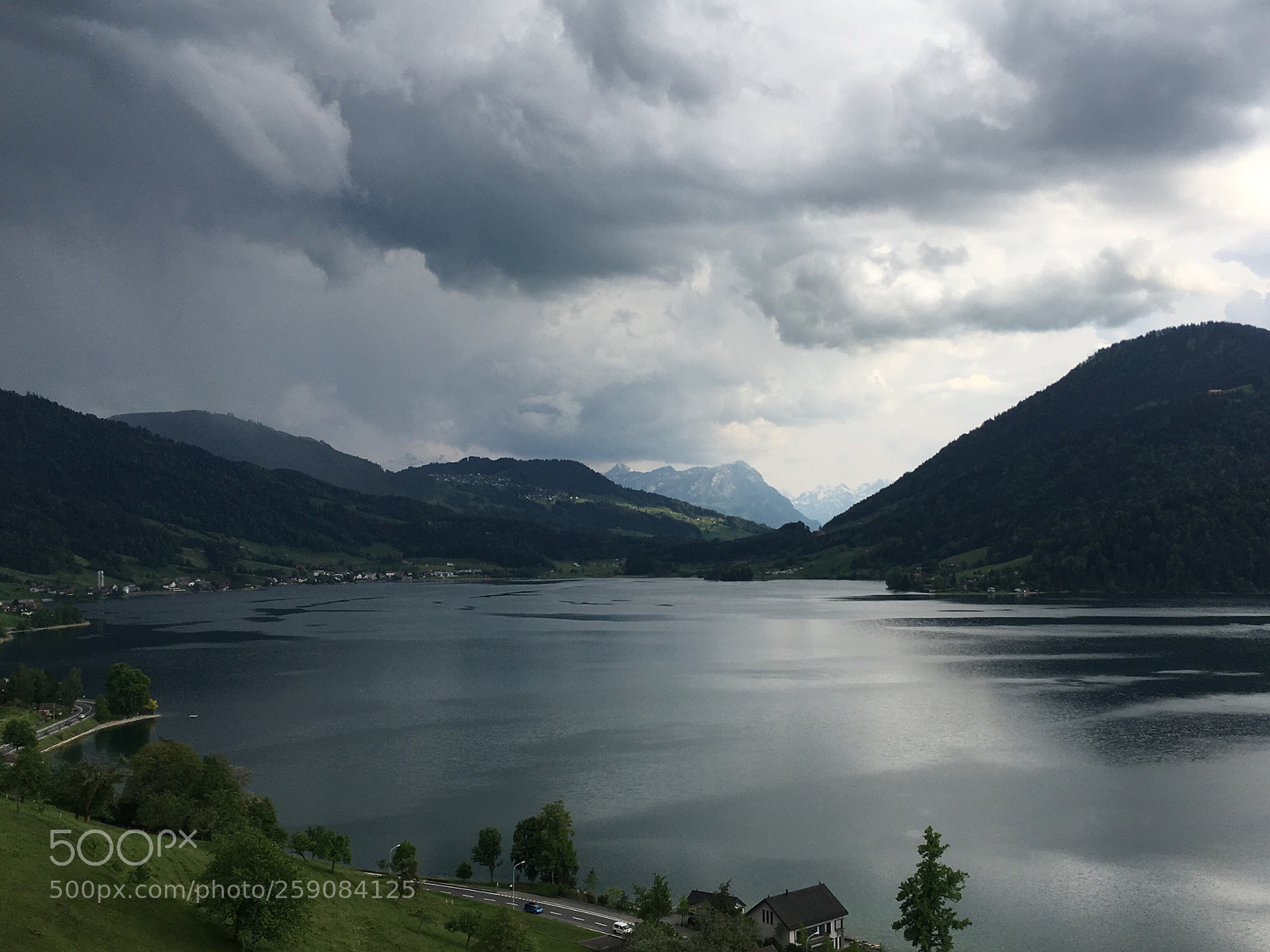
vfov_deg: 48.2
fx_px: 1064
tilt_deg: +1.2
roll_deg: +1.1
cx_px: 635
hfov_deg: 61.7
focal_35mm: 29
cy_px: 476
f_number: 2.2
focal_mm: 4.15
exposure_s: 1/1166
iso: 25
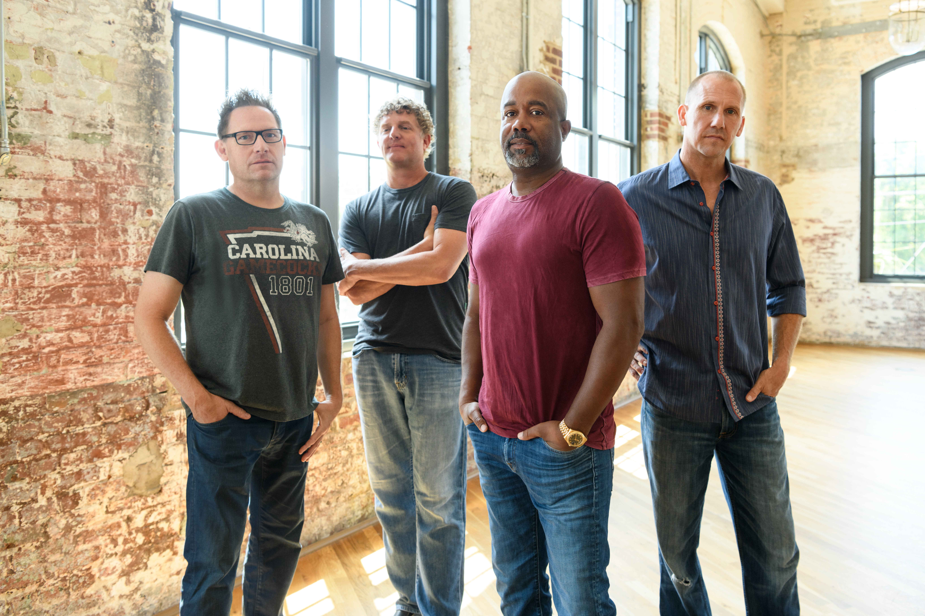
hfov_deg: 58.7
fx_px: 822
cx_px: 462
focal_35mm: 32
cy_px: 308
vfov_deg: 41.1
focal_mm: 32
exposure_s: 1/125
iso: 800
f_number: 4.5
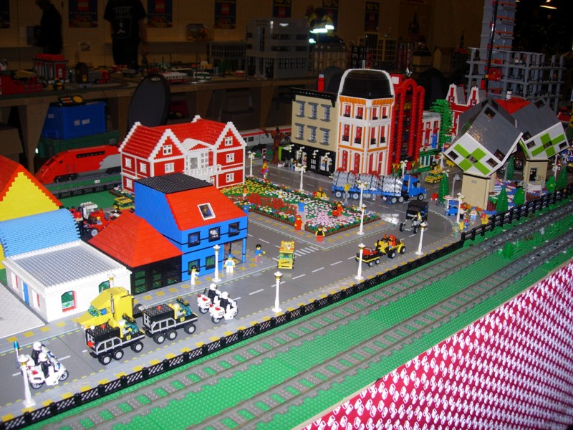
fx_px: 629
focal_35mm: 38
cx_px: 286
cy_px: 215
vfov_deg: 37.7
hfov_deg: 49.0
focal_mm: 7.8
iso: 79
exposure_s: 1/64
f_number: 2.8
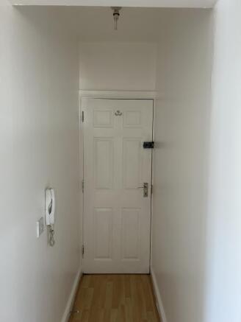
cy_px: 161
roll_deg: -0.6
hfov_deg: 53.1
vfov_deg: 67.3
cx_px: 120
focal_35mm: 26
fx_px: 241
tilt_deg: -5.3
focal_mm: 5.7
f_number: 1.5
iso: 160
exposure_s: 1/60
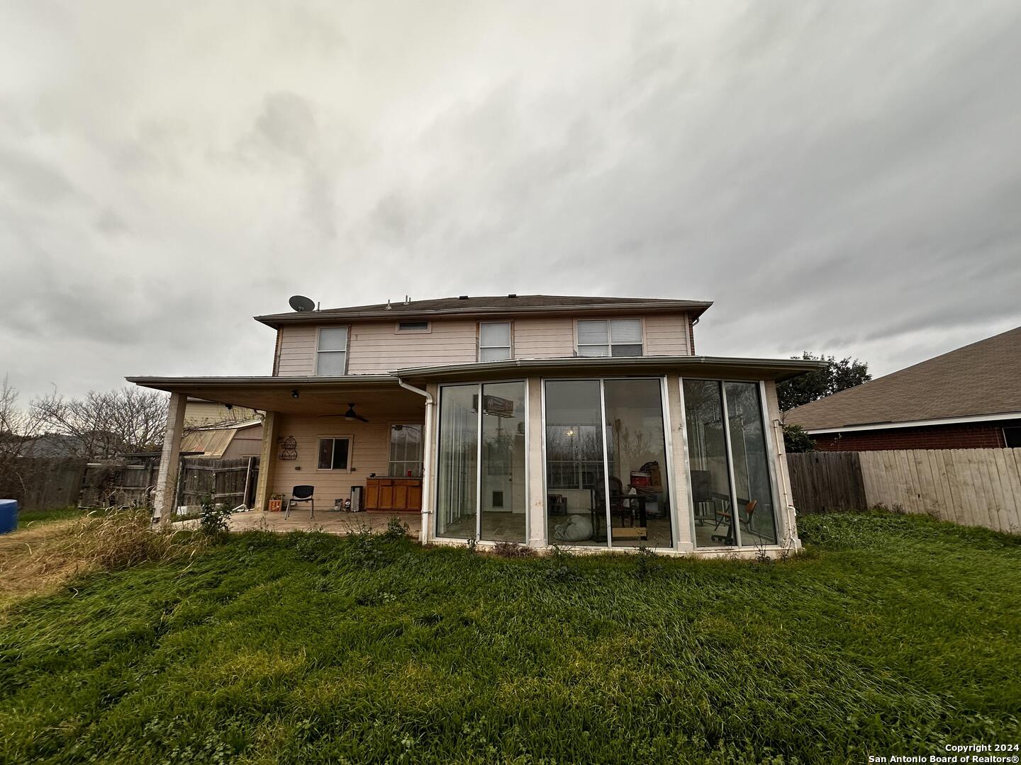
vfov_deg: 85.7
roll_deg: +0.1
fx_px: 413
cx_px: 510
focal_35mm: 14
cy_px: 382
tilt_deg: +11.3
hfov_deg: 102.1
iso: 40
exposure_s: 1/126
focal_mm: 2.22
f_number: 2.2
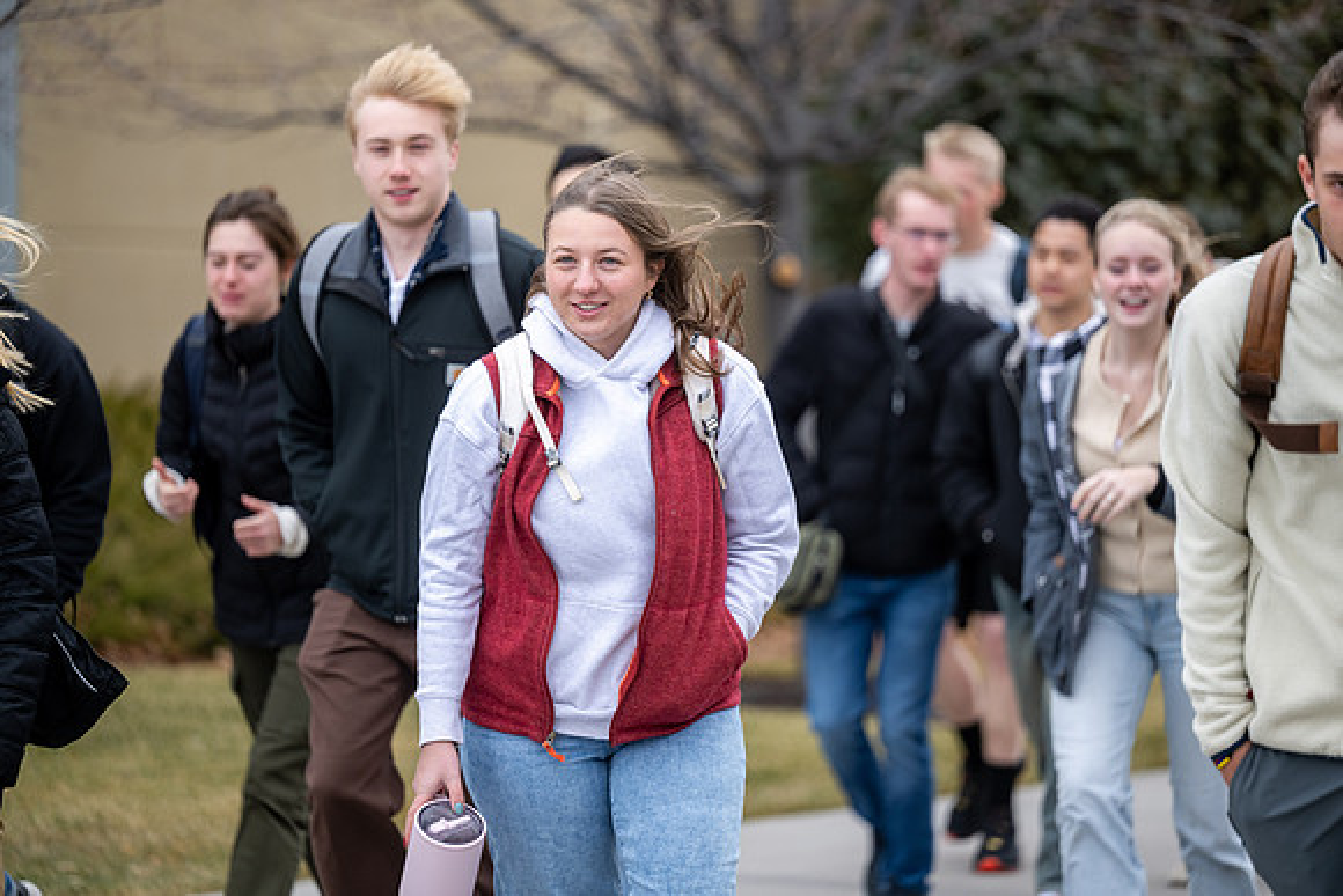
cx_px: 672
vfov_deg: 8.3
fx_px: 6157
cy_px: 448
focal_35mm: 165
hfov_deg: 12.4
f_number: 2.8
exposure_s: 1/500
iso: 400
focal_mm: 165
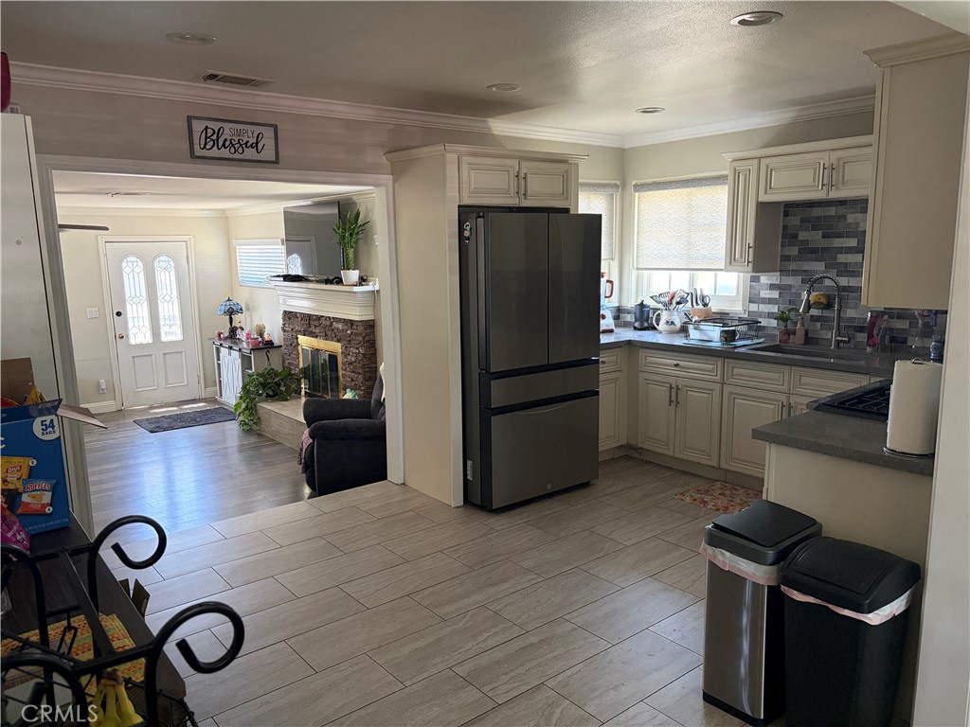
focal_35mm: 26
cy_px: 364
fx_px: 729
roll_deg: +1.1
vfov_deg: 53.1
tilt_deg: -8.6
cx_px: 485
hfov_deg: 67.3
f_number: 1.6
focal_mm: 5.96
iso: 250
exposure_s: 1/60
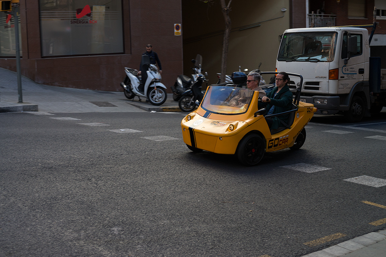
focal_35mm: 50
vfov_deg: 27.0
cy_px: 128
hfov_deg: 39.6
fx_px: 536
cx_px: 193
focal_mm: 50
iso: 250
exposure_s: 1/125
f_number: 5.6
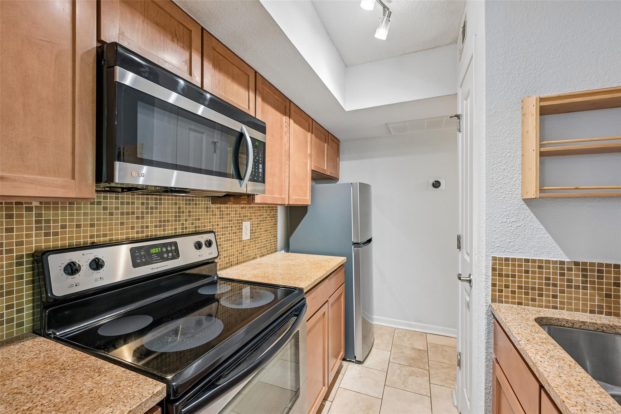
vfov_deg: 77.3
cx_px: 310
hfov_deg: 100.4
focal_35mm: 15
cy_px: 207
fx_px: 259
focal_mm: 15
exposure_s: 1/3.33
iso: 400
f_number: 6.7
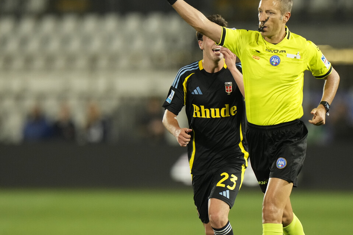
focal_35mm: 668
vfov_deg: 2.1
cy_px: 125
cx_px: 203
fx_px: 6551
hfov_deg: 3.1
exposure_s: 1/2000
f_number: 3.2
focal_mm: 400
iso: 4000
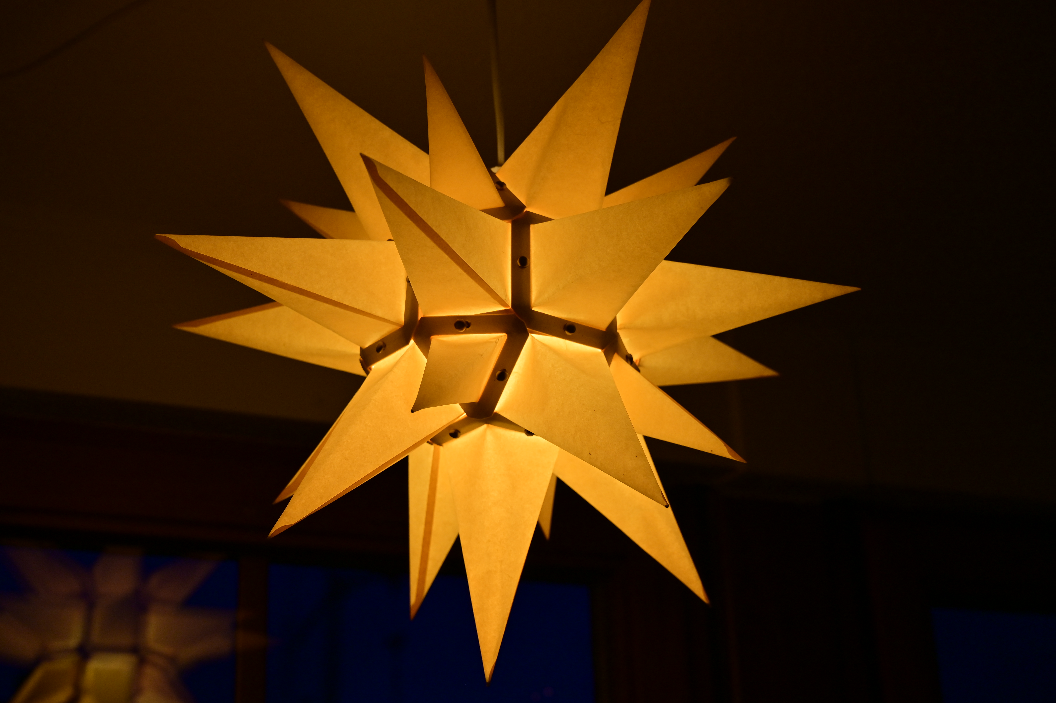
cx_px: 528
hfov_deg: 40.4
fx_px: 1436
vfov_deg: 27.5
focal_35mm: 49
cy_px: 352
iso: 400
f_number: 5.6
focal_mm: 49
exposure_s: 1/125
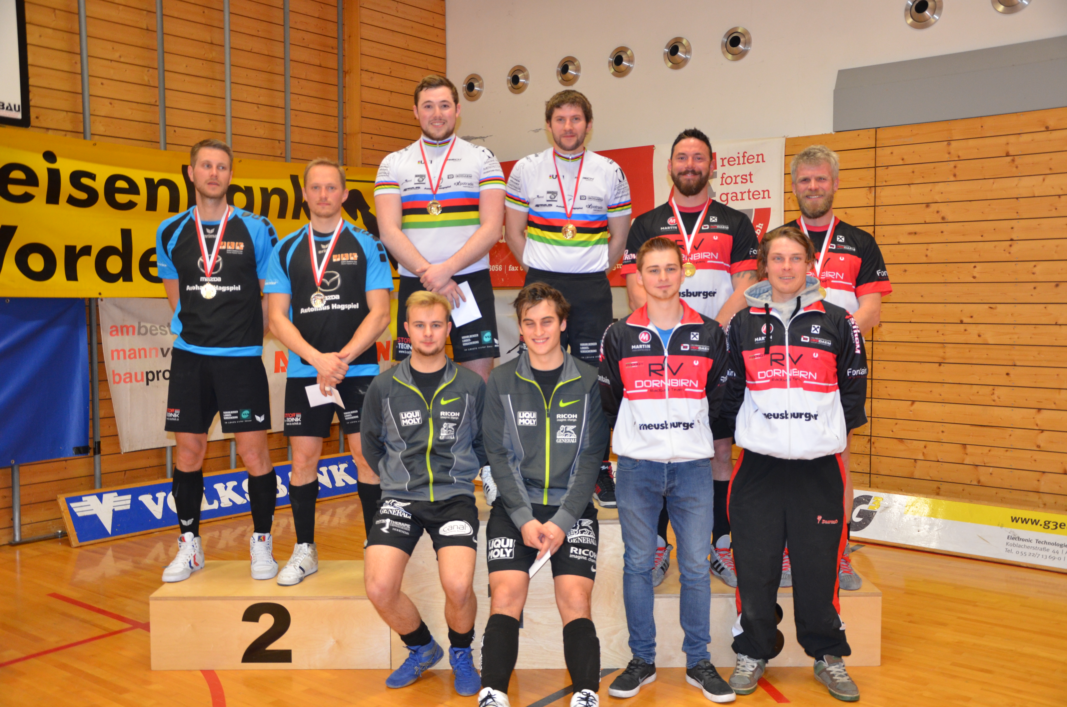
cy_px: 354
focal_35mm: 36
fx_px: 1065
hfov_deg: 53.2
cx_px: 534
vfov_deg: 36.7
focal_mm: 24
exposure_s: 1/60
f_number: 3.8
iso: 800
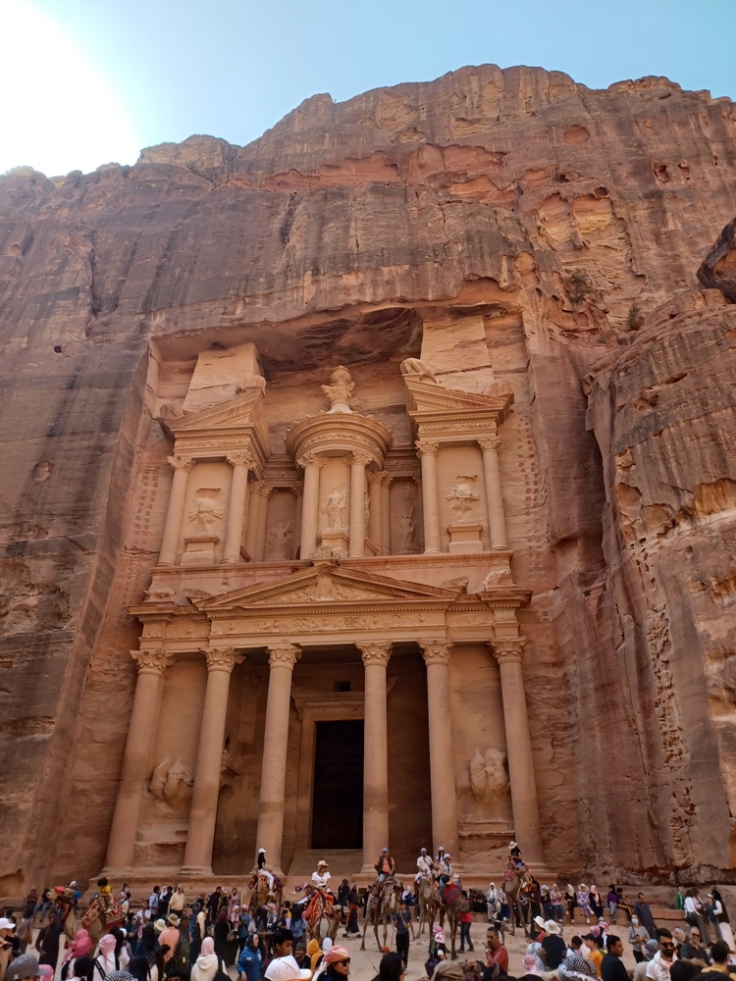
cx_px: 368
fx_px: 709
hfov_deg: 54.9
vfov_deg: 69.4
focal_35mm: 25
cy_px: 490
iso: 32
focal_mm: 4.6
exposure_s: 1/103
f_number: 1.8
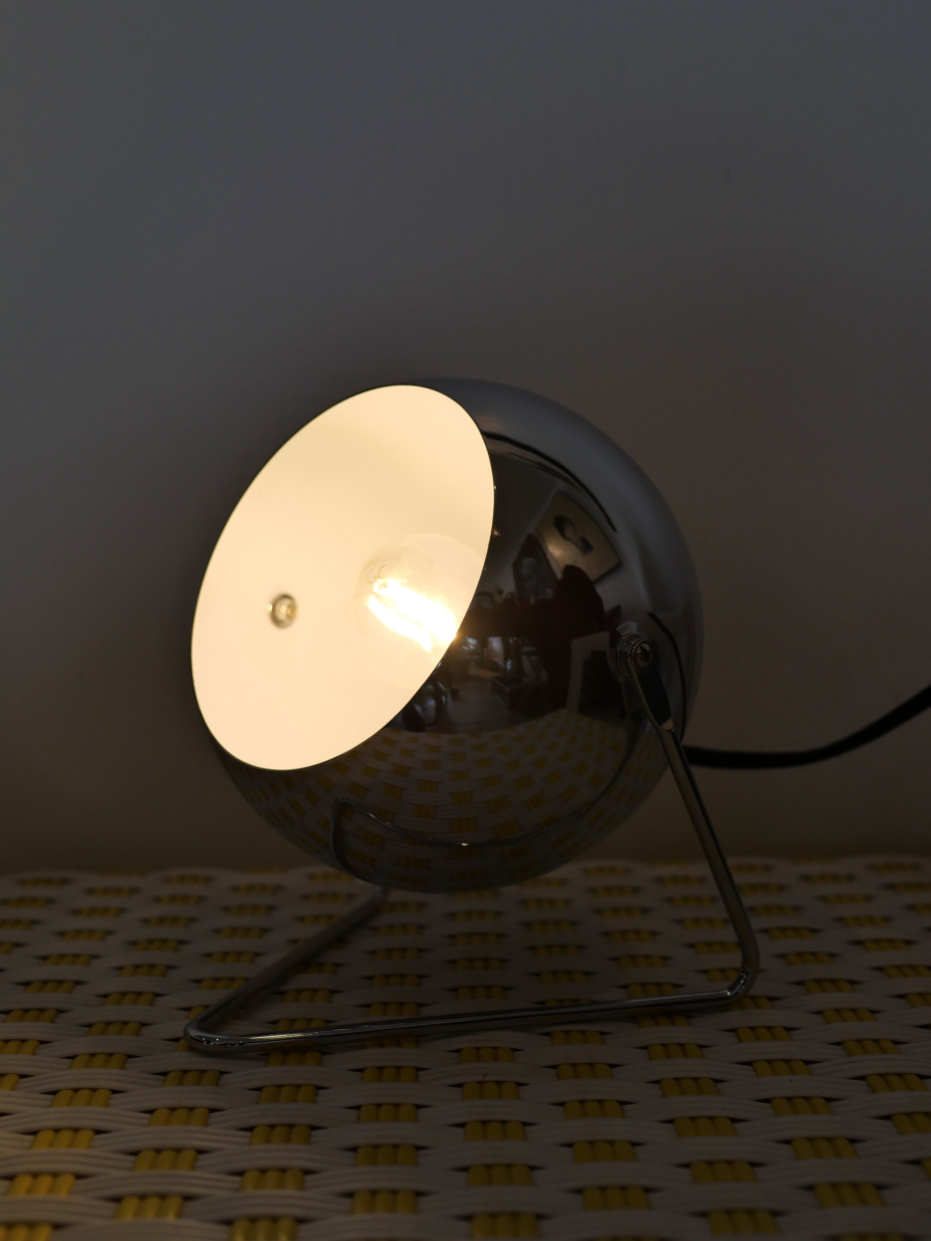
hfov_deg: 29.1
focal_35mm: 50
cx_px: 466
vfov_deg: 38.2
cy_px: 620
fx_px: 1793
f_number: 3.5
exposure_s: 1/500
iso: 200
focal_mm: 25
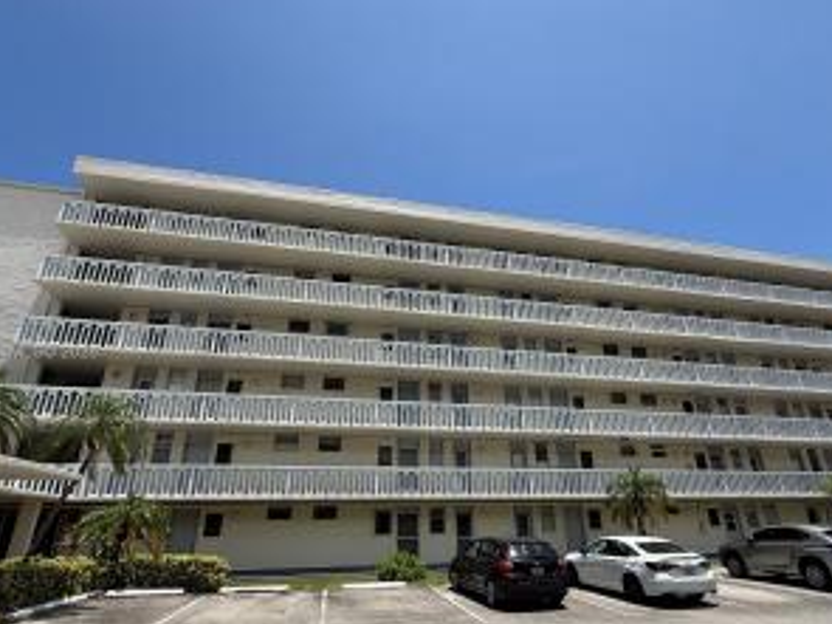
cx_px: 443
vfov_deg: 68.4
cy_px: 353
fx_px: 456
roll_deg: +2.2
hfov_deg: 84.6
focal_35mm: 19
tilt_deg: +19.5
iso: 20
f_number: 2.2
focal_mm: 2.22
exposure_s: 1/1312
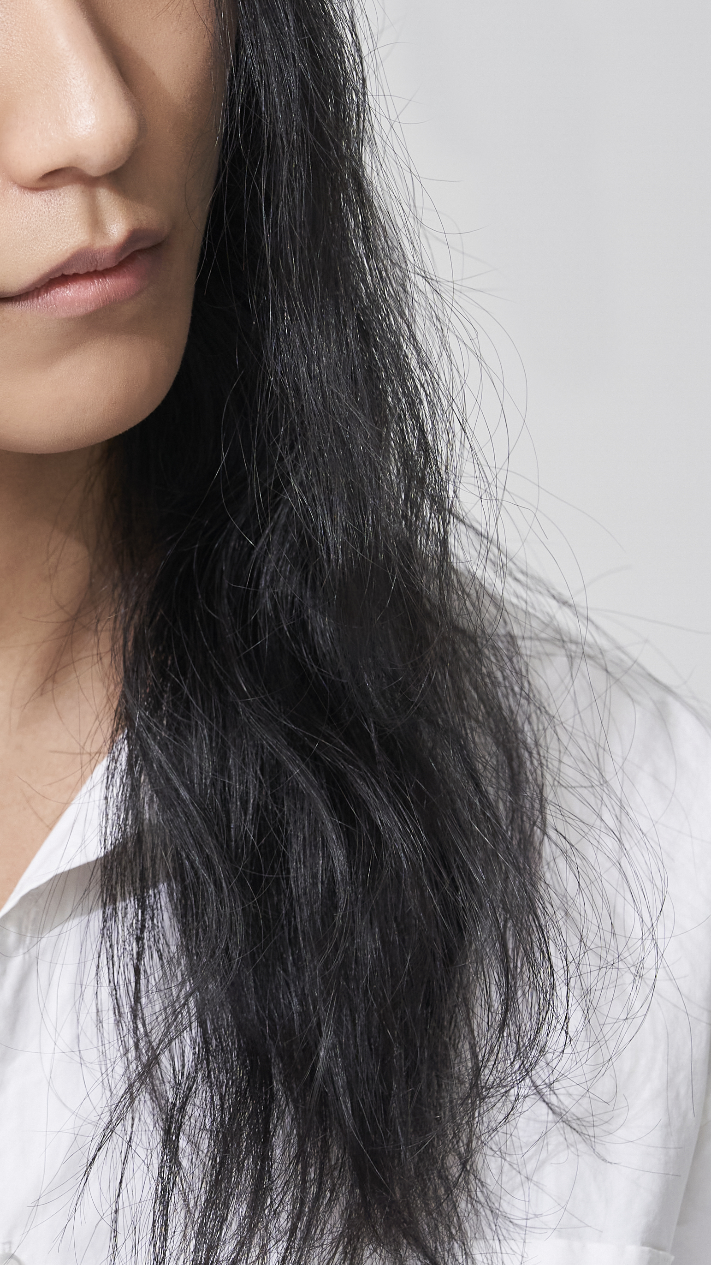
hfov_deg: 4.1
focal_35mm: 297
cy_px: 558
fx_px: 9956
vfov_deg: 7.3
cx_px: -70
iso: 640
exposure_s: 1/125
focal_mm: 132
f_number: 6.3
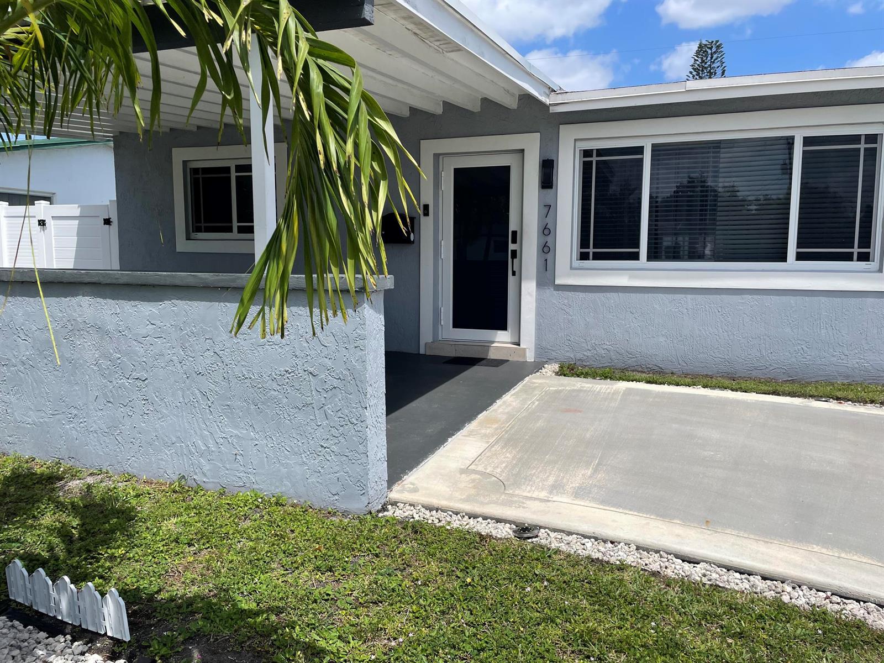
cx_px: 442
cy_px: 332
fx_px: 664
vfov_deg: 53.1
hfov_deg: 67.3
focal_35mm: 26
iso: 32
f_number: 1.6
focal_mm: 4.2
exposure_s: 1/5051
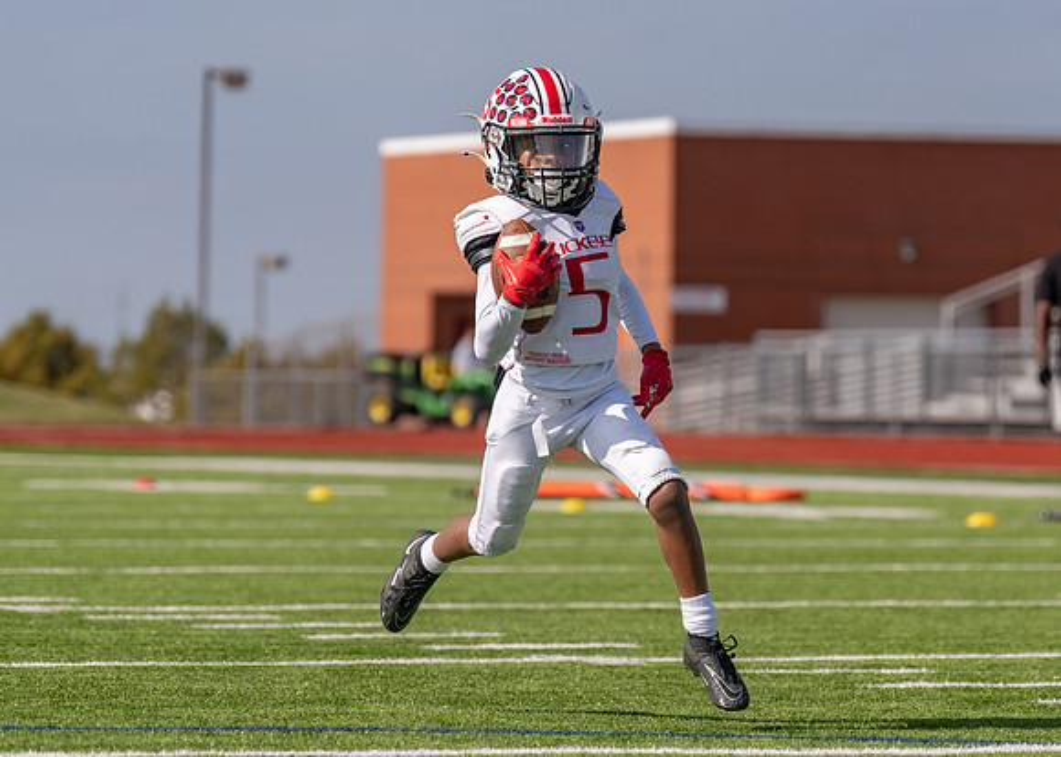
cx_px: 657
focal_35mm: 243
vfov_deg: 5.9
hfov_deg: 8.3
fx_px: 7331
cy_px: 412
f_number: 4
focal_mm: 161
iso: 160
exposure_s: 1/2500
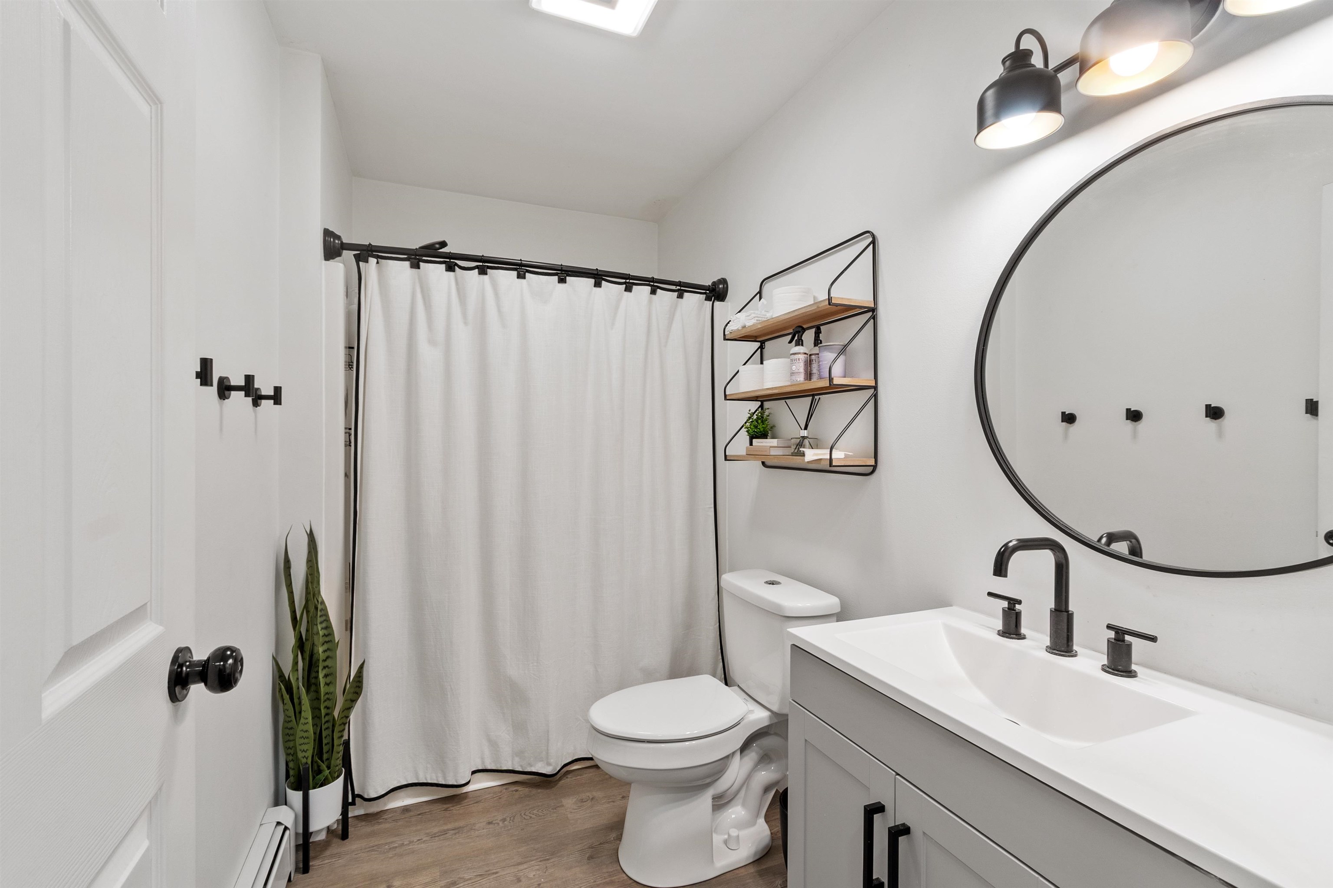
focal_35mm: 15
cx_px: 666
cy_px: 444
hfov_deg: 100.4
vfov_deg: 77.3
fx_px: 555
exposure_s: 1/2.5
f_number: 8
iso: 320
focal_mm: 10
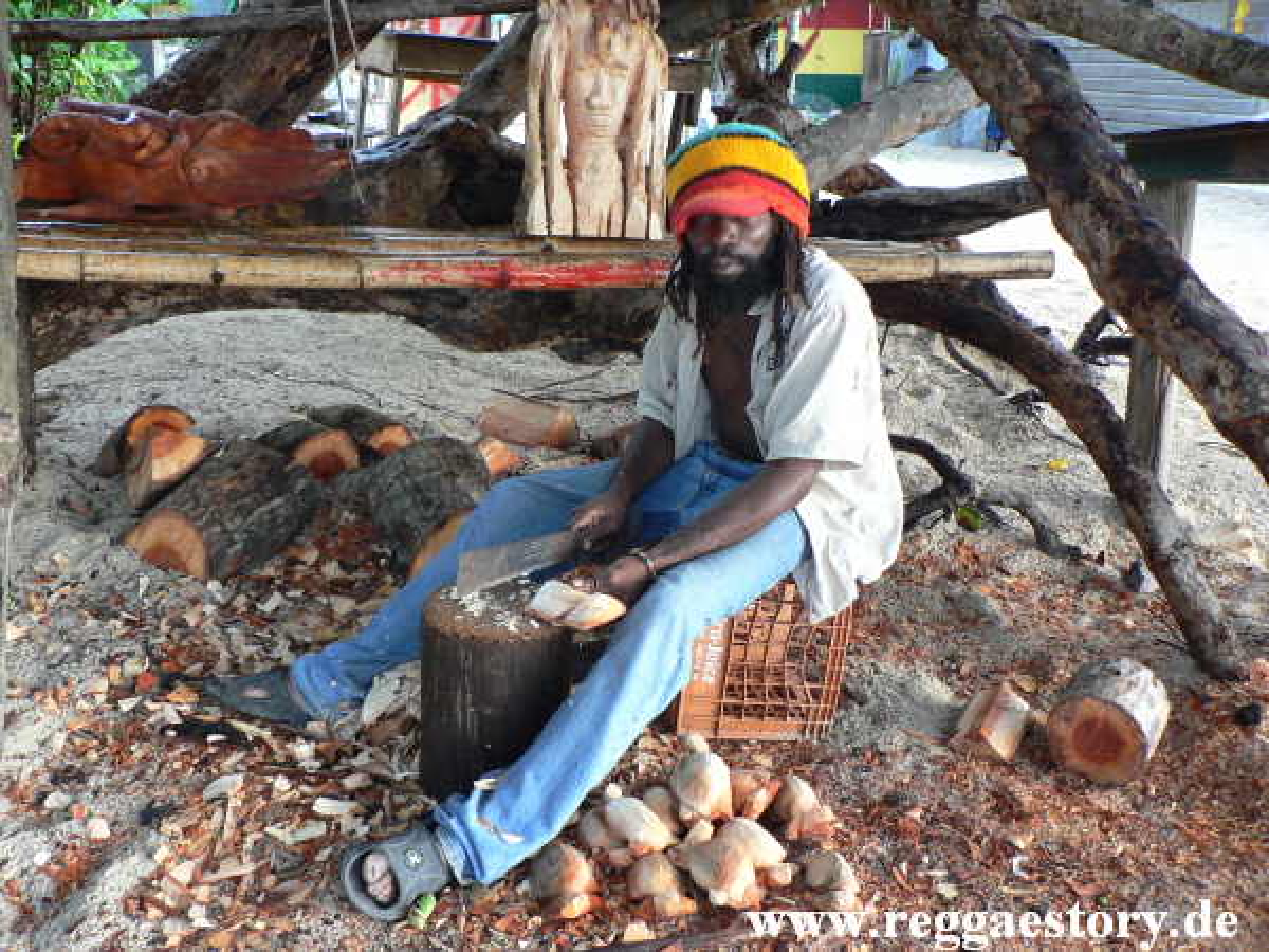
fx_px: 1283
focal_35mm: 35
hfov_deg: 52.6
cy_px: 476
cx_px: 634
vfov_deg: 40.7
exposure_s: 1/30
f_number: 2.8
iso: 150
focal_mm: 6
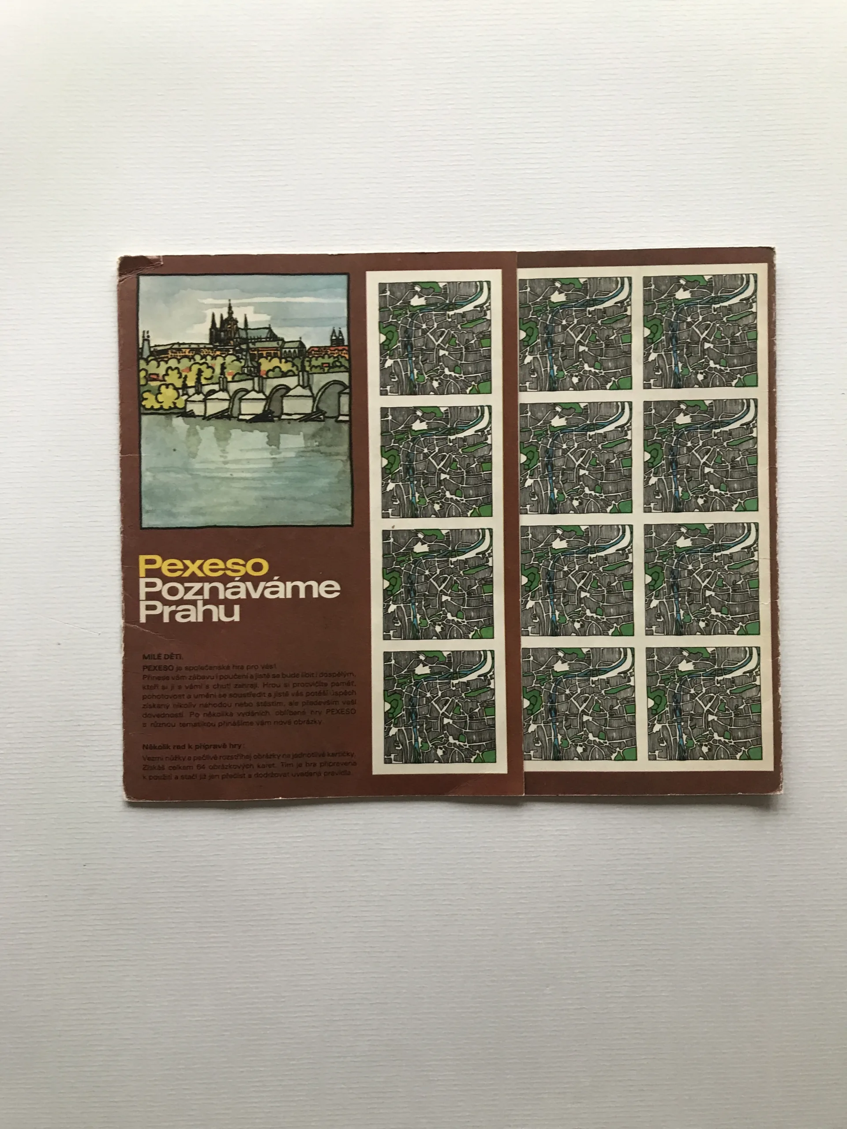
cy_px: 564
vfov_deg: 63.4
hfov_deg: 49.7
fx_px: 913
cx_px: 424
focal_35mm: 28
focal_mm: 3.99
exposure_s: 1/33
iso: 32
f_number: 1.8
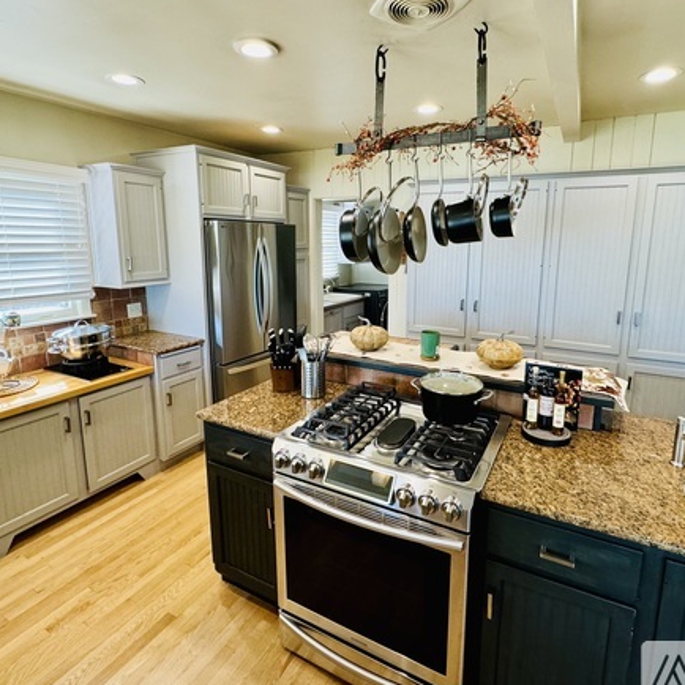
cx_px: 370
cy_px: 309
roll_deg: -0.7
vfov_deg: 77.5
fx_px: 425
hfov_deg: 77.5
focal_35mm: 19
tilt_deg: -10.2
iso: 250
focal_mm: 2.22
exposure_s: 1/120
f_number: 2.2
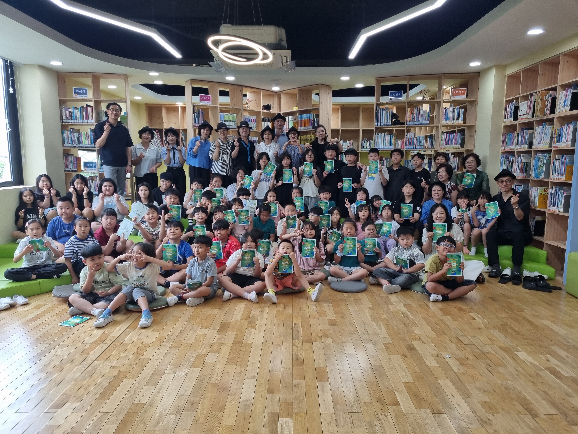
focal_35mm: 26
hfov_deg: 67.3
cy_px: 217
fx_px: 434
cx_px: 289
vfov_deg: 53.1
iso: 64
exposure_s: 1/120
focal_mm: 5.4
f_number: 1.8
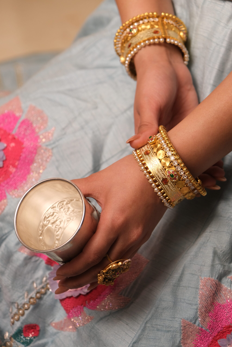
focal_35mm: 105
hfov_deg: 13.0
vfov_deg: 19.5
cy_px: 174
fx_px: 1015
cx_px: 116
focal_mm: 69.8
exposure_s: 1/100
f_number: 4
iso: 400
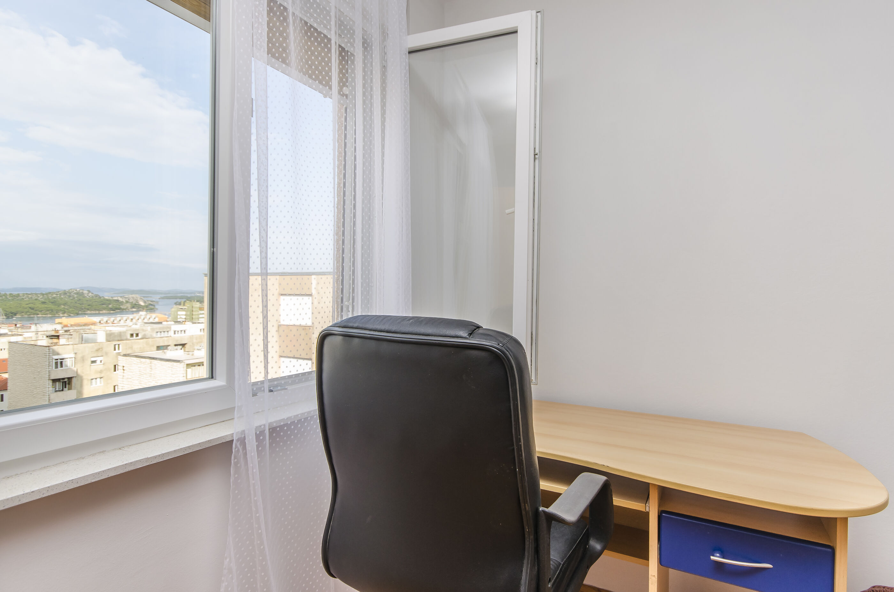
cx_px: 447
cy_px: 296
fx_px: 483
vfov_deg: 63.0
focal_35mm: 20
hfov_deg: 85.5
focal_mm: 13
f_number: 8
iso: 100
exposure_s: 1/100
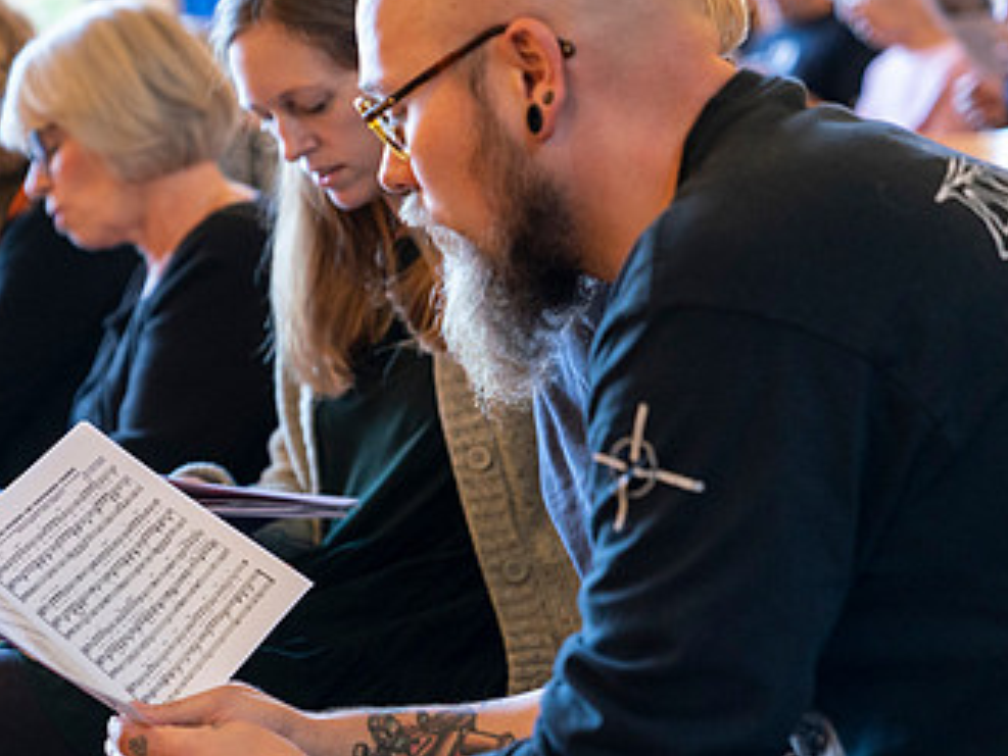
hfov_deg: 17.4
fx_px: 3263
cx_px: 193
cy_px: 445
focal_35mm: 112
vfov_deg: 13.2
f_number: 2.8
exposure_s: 1/160
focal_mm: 66
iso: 3200
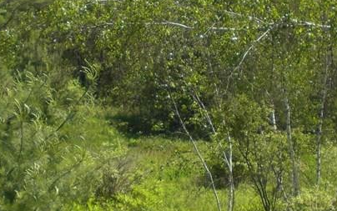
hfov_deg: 20.4
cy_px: 111
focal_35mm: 102
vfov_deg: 12.8
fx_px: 937
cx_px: 153
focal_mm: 6.3
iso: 50
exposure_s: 1/400
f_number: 3.1
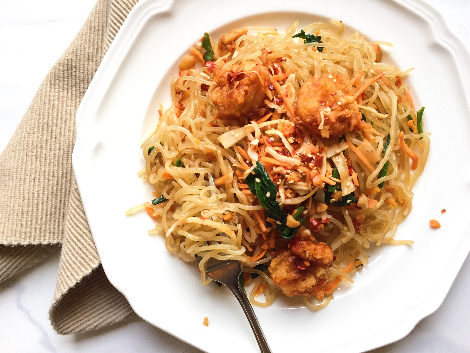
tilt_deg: -87.2
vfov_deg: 48.2
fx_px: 394
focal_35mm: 29
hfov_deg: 61.7
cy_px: 176
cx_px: 235
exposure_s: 1/30
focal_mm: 4.15
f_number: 2.2
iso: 50
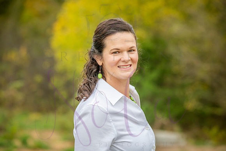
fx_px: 703
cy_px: 76
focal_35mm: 112
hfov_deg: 18.3
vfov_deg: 12.2
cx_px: 113
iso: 1000
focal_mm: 112
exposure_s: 1/800
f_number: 4.5
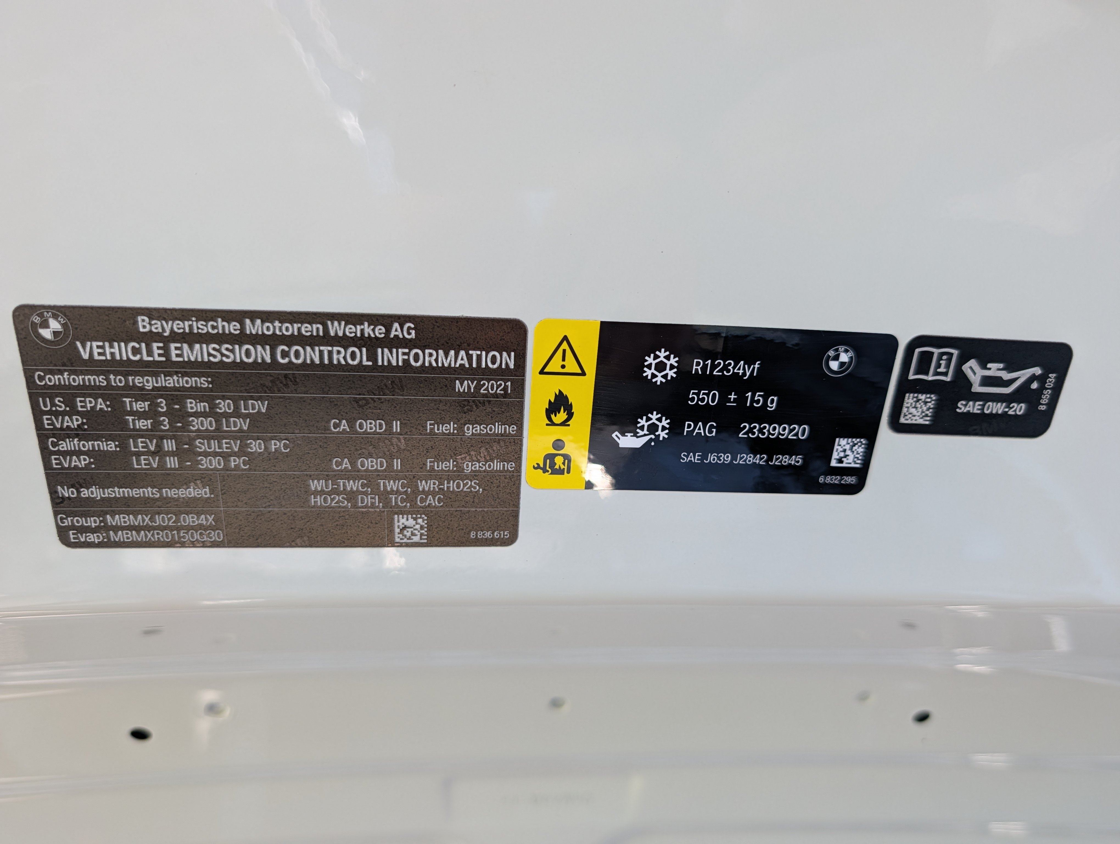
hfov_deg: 71.5
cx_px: 560
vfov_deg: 56.9
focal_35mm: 24
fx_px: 778
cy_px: 422
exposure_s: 1/359
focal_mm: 6.9
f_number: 1.68
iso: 84
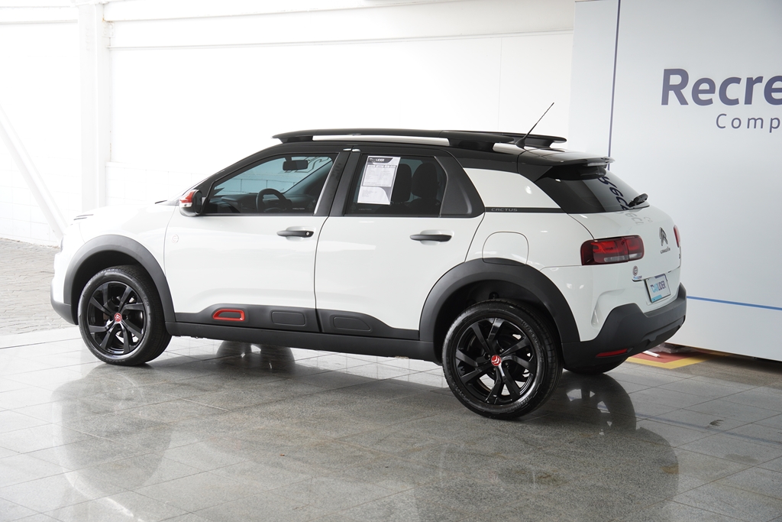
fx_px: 1173
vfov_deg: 25.1
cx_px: 391
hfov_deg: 36.9
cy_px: 261
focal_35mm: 54
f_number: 4
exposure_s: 1/125
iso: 160
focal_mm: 36
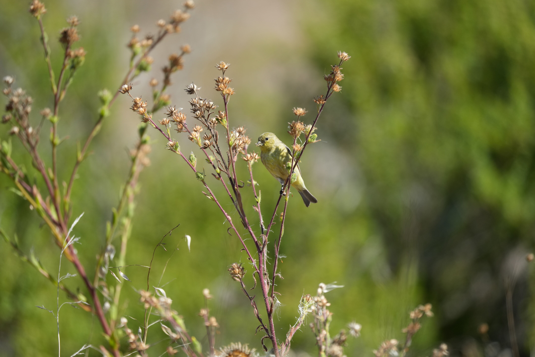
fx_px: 5944
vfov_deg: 3.4
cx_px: 268
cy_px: 178
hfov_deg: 5.2
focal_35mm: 400
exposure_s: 1/1000
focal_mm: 400
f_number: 6.3
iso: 640
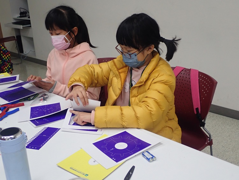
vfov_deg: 36.0
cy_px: 90
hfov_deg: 46.8
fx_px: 276
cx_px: 120
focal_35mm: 40
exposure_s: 1/100
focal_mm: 7.34
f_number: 2.8
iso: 250
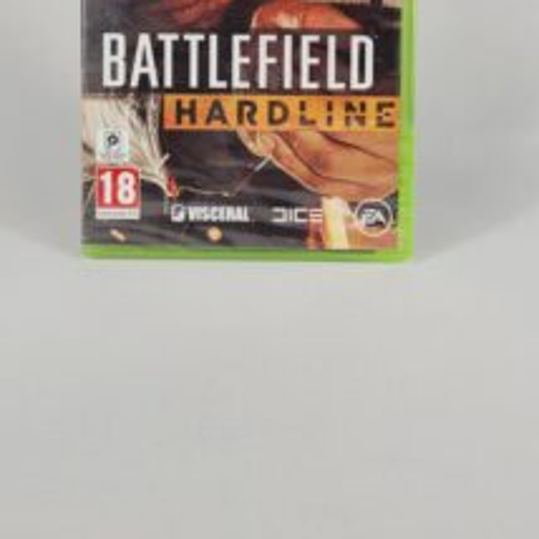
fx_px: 758
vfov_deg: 37.2
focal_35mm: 43
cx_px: 237
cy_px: 76
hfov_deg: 39.1
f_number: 1.8
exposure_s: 1/267
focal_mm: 5.4
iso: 40
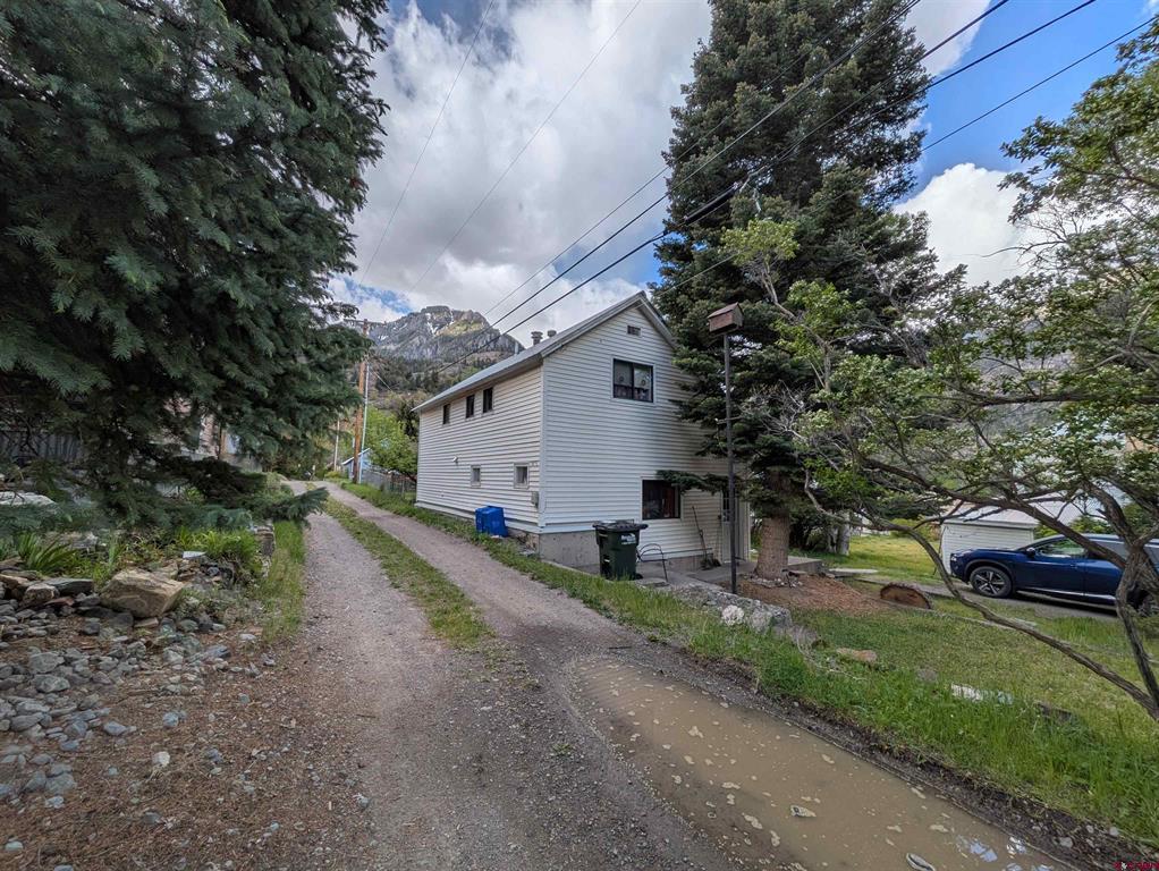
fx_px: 469
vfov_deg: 85.7
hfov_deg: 102.0
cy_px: 436
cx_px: 580
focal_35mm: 14
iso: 30
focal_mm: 1.83
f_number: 2.2
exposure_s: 1/1218
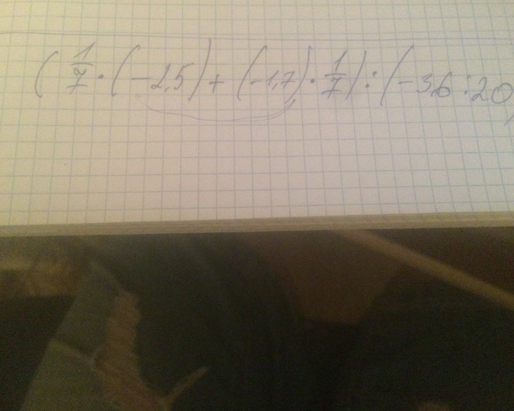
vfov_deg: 47.1
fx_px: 472
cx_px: 264
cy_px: 210
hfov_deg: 57.2
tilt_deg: -73.8
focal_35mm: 31
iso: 800
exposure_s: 1/17
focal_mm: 4.15
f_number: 2.2
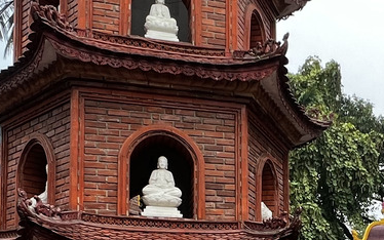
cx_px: 346
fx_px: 618
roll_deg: +0.2
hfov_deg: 32.8
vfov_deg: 20.2
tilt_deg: +1.6
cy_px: 312
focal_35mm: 59
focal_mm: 1.57
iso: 64
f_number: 1.8
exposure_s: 1/99
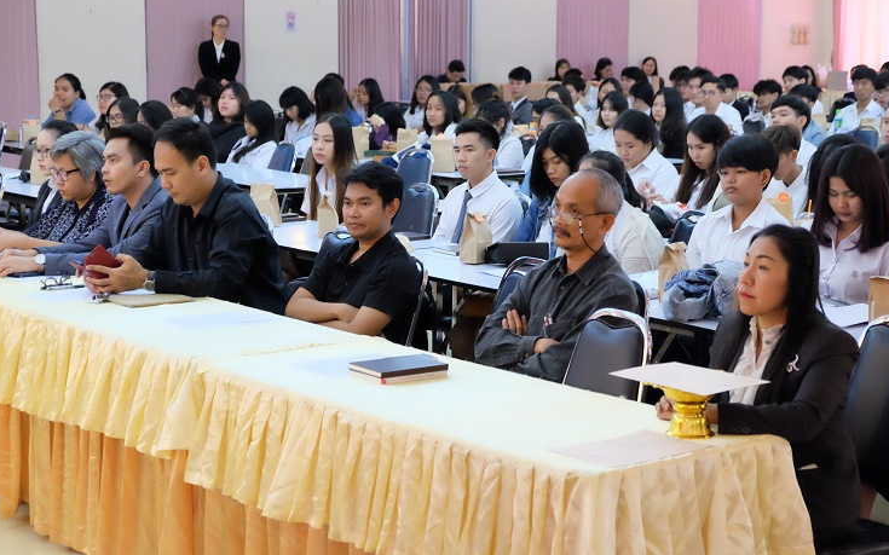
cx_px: 415
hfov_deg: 29.0
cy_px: 288
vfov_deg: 18.3
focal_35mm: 71
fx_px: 1720
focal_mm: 42.5
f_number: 4
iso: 6400
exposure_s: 1/58
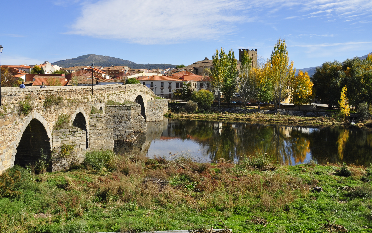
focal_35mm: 36
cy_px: 110
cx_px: 186
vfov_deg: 35.8
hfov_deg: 54.6
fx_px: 360
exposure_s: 1/180
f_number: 11
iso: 200
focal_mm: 23
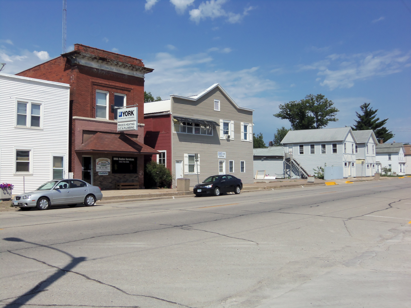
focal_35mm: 38
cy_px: 154
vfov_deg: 37.7
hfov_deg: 49.0
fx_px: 451
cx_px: 206
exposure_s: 1/125
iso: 64
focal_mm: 6.8
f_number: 11.7
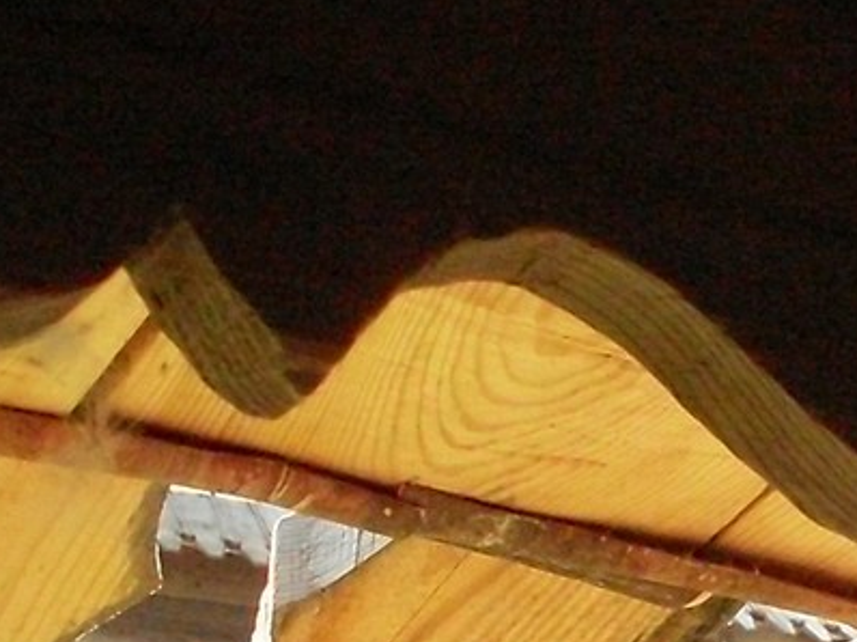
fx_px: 3390
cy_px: 1106
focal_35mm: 137
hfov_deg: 13.4
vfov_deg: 10.3
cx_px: 1394
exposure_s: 1/90
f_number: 8.4
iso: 400
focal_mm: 6.3
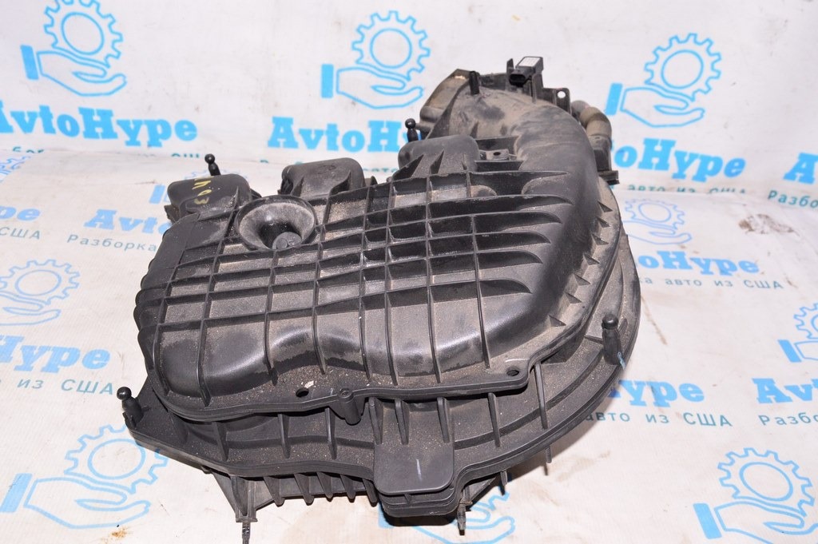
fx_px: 783
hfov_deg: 55.1
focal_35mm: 34
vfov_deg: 38.3
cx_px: 409
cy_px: 272
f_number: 8
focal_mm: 23
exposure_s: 1/160
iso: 1600
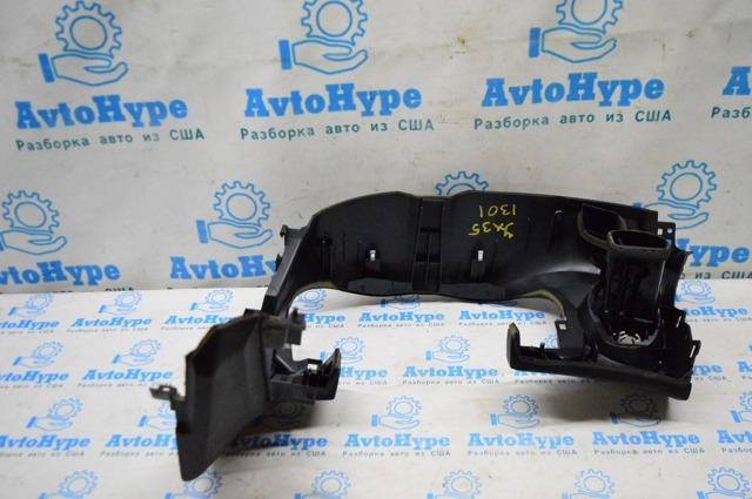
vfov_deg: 38.3
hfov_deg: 55.2
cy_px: 250
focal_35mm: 34
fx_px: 720
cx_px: 376
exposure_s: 1/800
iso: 6400
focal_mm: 23
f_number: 3.8
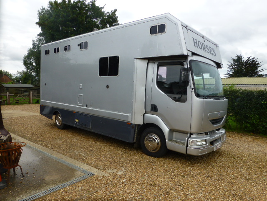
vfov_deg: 54.9
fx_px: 193
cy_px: 100
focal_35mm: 25
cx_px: 134
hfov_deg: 69.4
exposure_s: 1/500
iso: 100
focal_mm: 4.3
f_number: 4
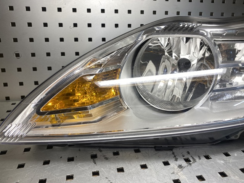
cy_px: 92
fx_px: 183
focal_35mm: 26
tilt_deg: -22.8
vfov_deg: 53.1
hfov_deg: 67.3
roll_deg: -2.5
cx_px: 122
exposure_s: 1/100
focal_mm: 4.25
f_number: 1.8
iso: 32
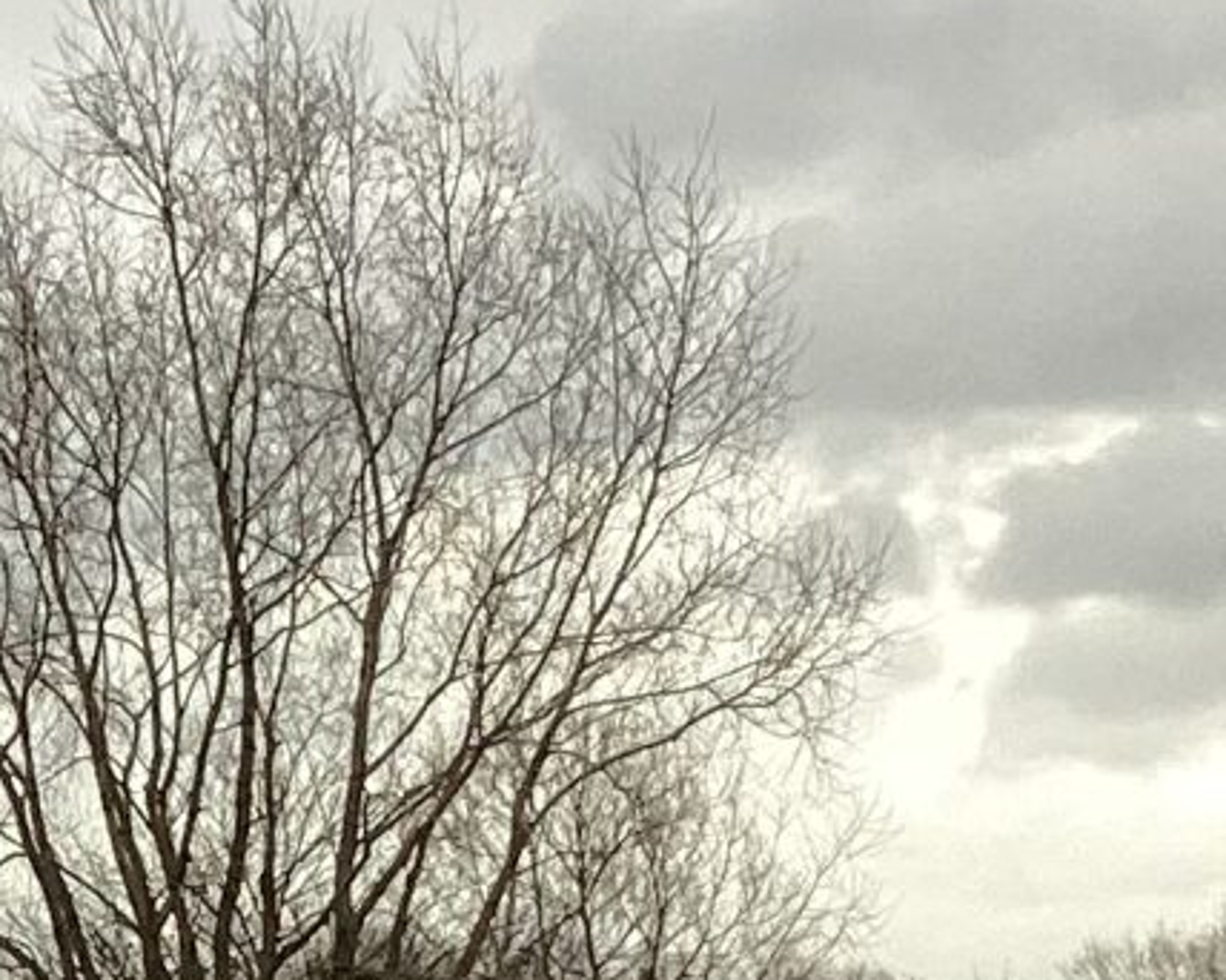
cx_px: 218
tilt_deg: -1.8
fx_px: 6565
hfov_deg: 10.6
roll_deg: +0.1
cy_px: 1436
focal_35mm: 181
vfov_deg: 8.4
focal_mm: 3.3
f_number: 2.4
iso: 32
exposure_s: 1/100
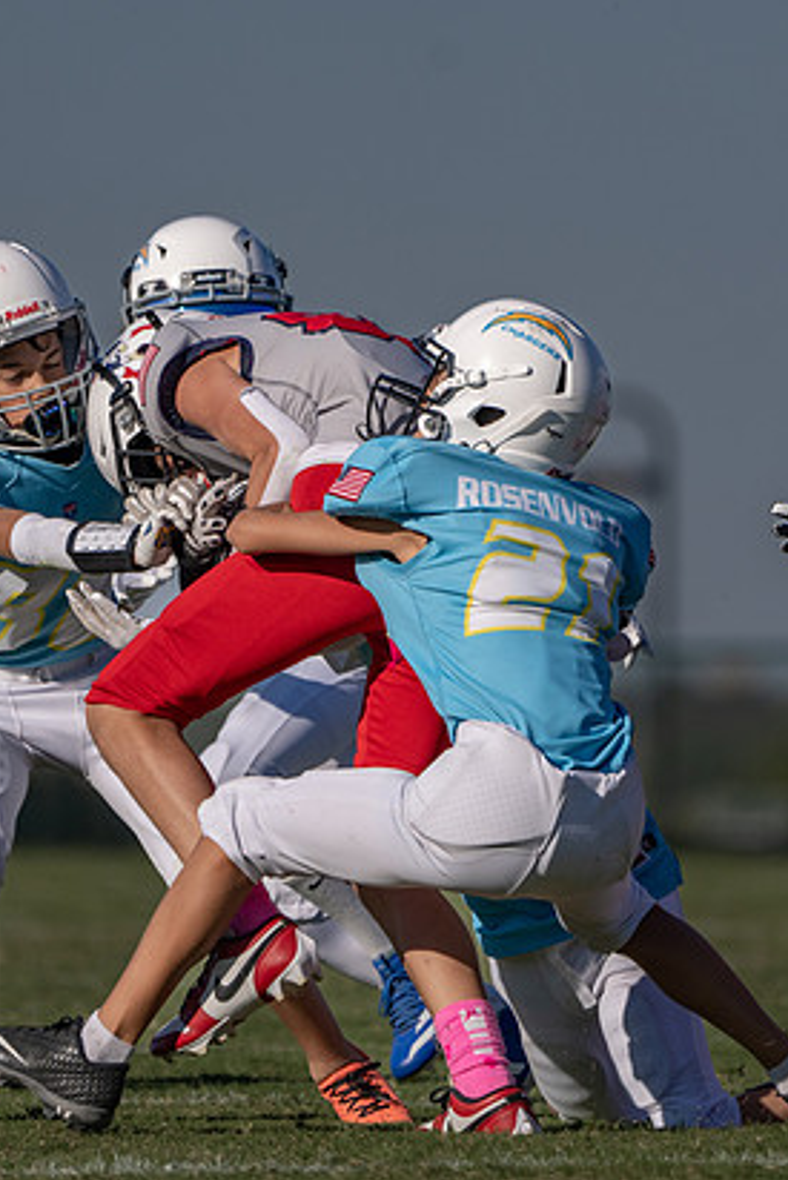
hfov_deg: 1.9
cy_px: 527
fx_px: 23520
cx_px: 414
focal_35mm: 717
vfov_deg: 2.9
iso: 250
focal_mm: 400
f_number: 5.6
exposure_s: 1/3200
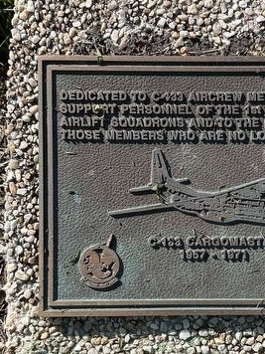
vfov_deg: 35.4
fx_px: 551
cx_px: 224
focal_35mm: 54
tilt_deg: -54.4
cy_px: 213
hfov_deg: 26.4
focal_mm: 6.86
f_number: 1.78
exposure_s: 1/3597
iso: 80
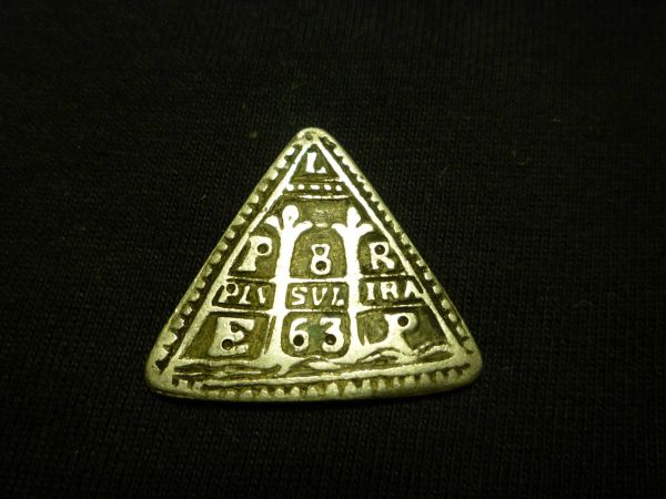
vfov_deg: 48.2
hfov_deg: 61.7
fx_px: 558
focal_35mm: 29
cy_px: 250
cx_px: 333
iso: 100
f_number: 3.3
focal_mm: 5.2
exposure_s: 1/30
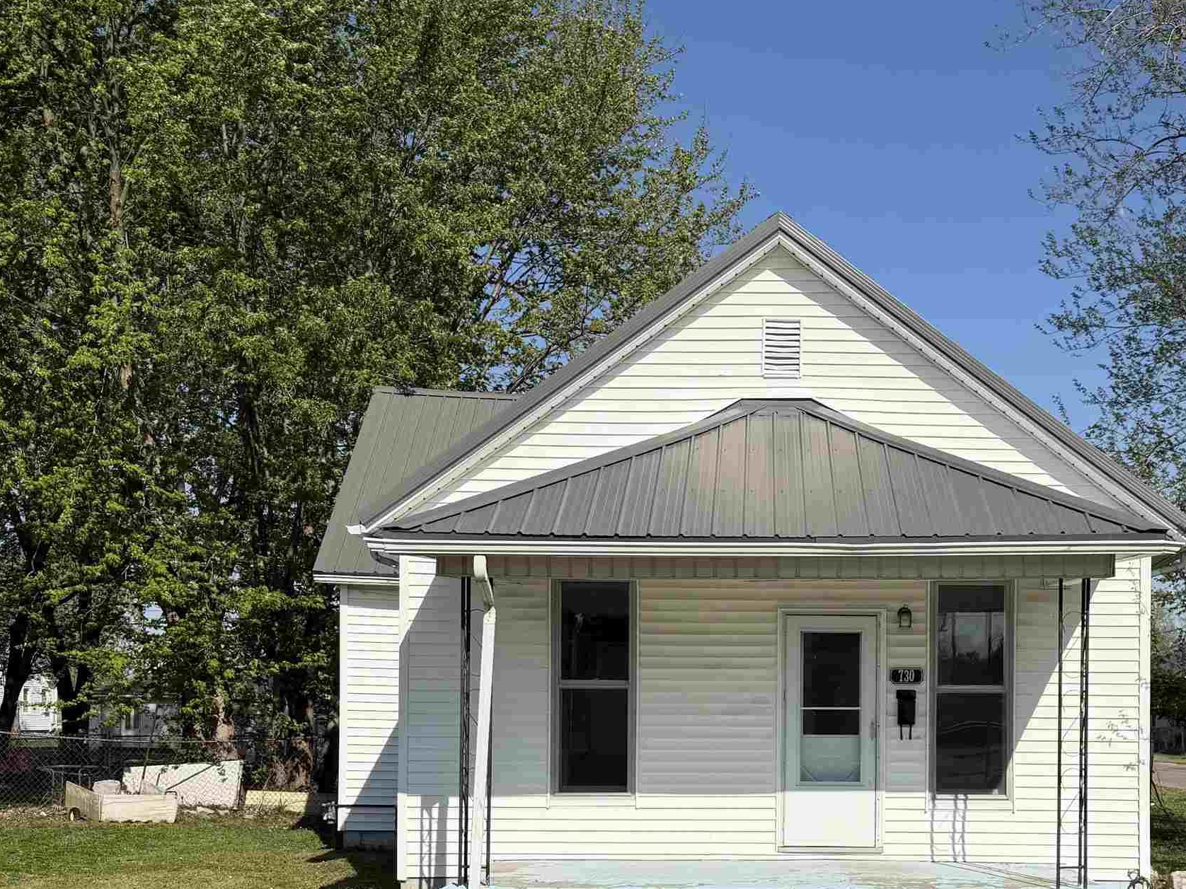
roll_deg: -0.2
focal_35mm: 44
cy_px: 704
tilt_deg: -0.1
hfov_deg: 42.2
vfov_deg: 32.0
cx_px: 812
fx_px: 1508
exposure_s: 1/7353
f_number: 1.78
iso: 80
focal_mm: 6.76
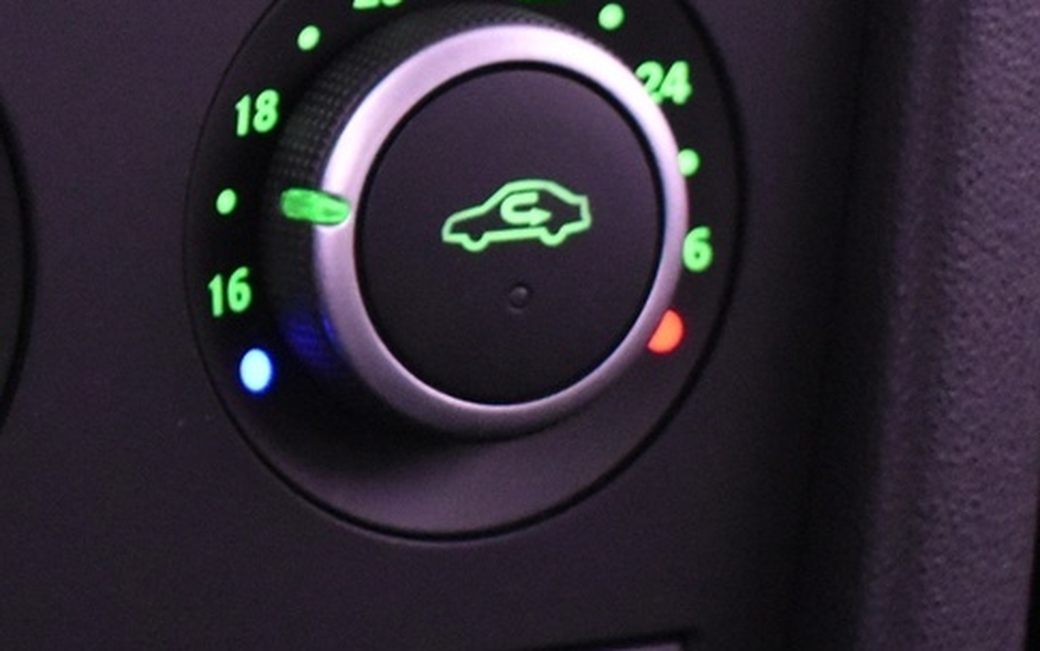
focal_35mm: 153
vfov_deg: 8.6
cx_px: -445
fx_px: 4338
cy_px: 336
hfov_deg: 13.0
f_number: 4.2
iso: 3200
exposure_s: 1/15
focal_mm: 30
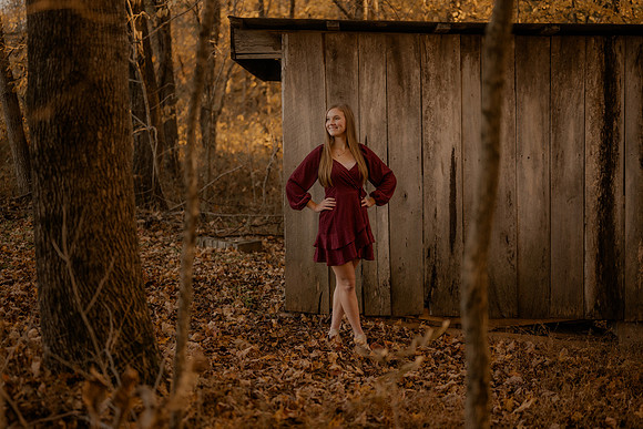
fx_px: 937
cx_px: 322
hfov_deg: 37.9
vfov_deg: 25.8
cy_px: 214
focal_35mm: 52
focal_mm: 50
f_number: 1.8
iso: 250
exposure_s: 1/400
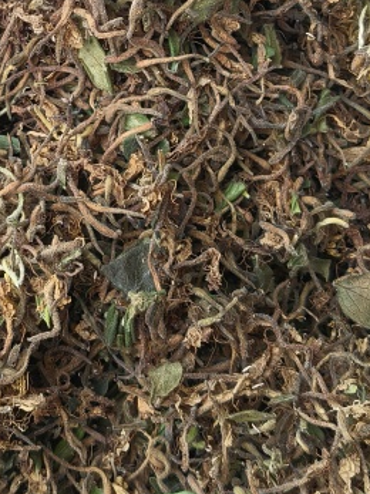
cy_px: 45
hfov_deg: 18.2
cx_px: 57
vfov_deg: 23.7
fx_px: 1141
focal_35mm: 80
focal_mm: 4.84
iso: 80
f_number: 1.8
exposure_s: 1/100
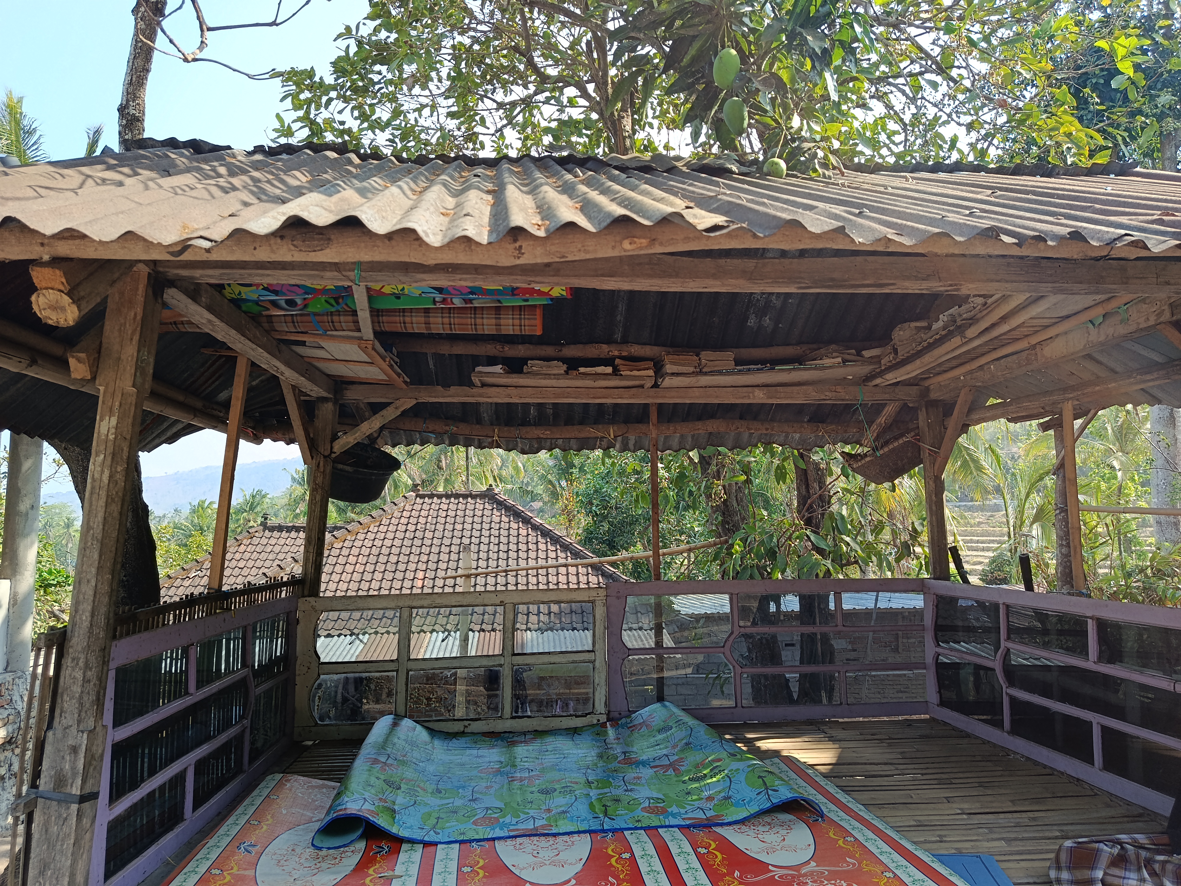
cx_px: 590
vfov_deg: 56.8
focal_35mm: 24
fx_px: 819
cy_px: 443
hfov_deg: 71.6
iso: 50
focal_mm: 5.24
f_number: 1.7
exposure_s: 1/118
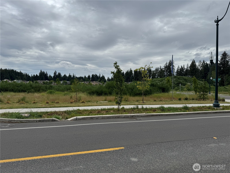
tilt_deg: +0.6
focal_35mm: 24
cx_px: 115
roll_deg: -0.6
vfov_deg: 56.8
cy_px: 86
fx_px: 159
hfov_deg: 71.6
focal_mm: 6.76
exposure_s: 1/9009
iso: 80
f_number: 1.78
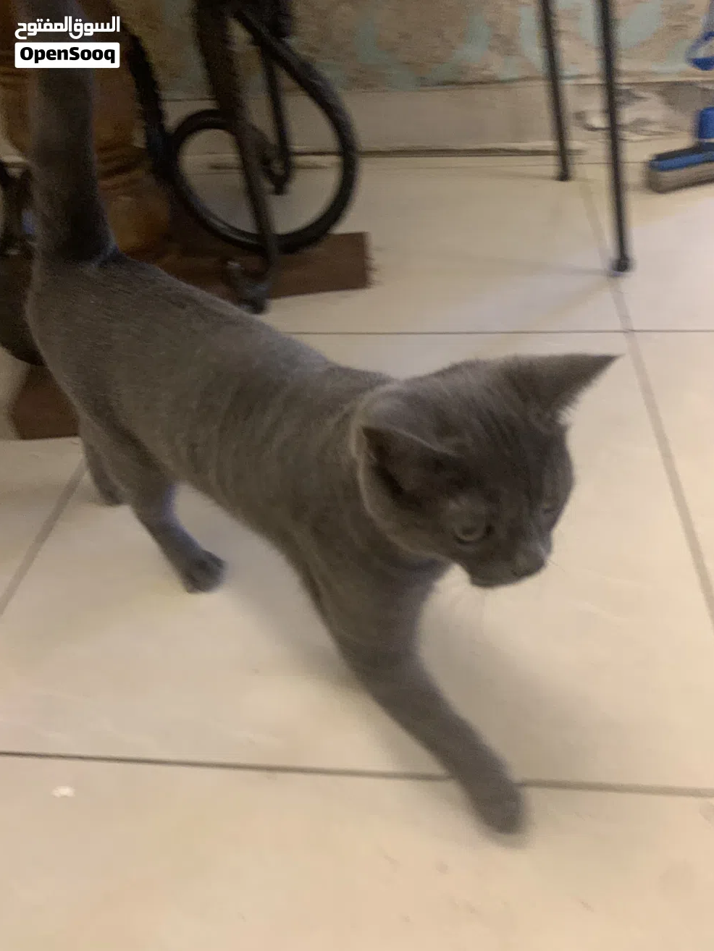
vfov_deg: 65.3
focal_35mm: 27
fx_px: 742
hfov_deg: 51.4
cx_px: 368
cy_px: 493
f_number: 1.8
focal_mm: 4.25
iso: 400
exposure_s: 1/34
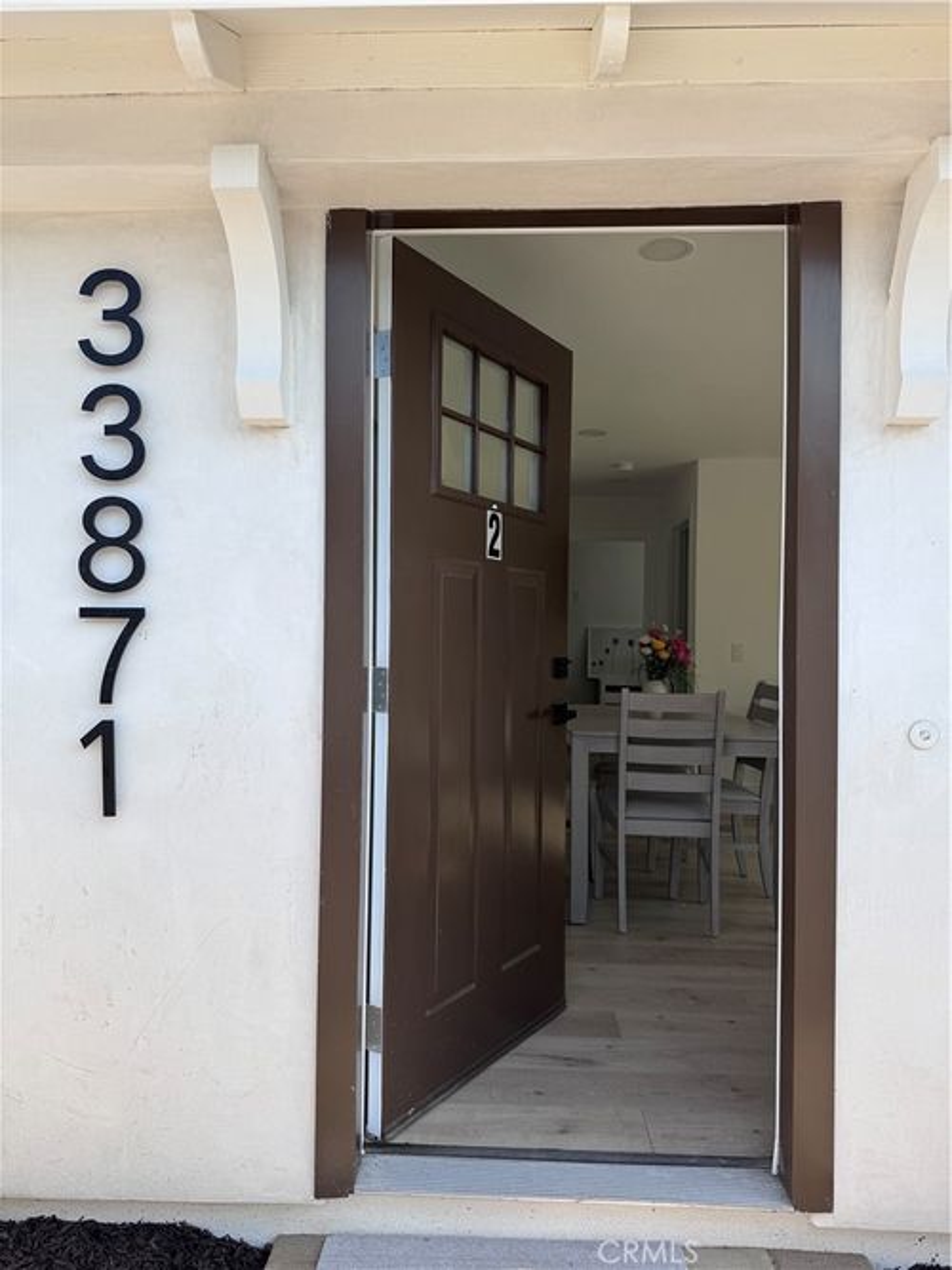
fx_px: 880
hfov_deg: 56.8
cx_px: 476
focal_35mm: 24
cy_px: 635
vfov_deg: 71.6
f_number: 1.78
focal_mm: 6.76
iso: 80
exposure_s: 1/1488
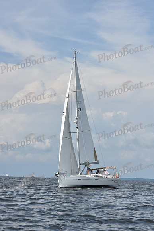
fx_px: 654
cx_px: 77
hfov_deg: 13.4
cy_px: 116
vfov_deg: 20.0
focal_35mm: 102
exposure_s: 1/1250
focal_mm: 102
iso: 320
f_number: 10
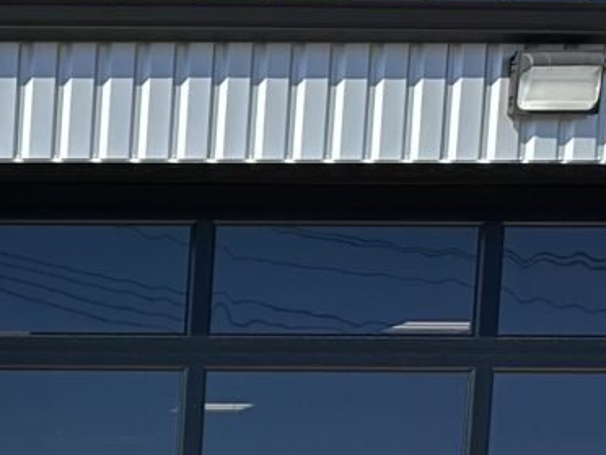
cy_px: 1036
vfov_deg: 10.5
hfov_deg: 12.3
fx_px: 2171
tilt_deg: -6.0
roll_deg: -0.7
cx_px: -888
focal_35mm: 124
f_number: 1.78
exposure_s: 1/3472
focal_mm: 6.86
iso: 80
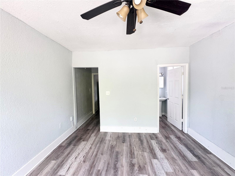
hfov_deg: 102.1
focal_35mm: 14
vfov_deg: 85.7
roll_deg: +1.3
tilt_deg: -2.3
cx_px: 118
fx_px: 95
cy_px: 88
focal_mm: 2.22
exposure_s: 1/99
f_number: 2.2
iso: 125
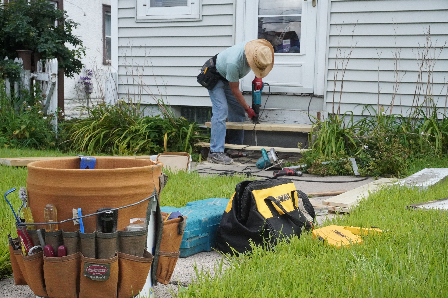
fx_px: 541
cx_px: 224
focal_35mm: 44
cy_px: 149
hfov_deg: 45.0
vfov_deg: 30.8
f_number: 10
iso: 4000
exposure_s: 1/2000
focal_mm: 29
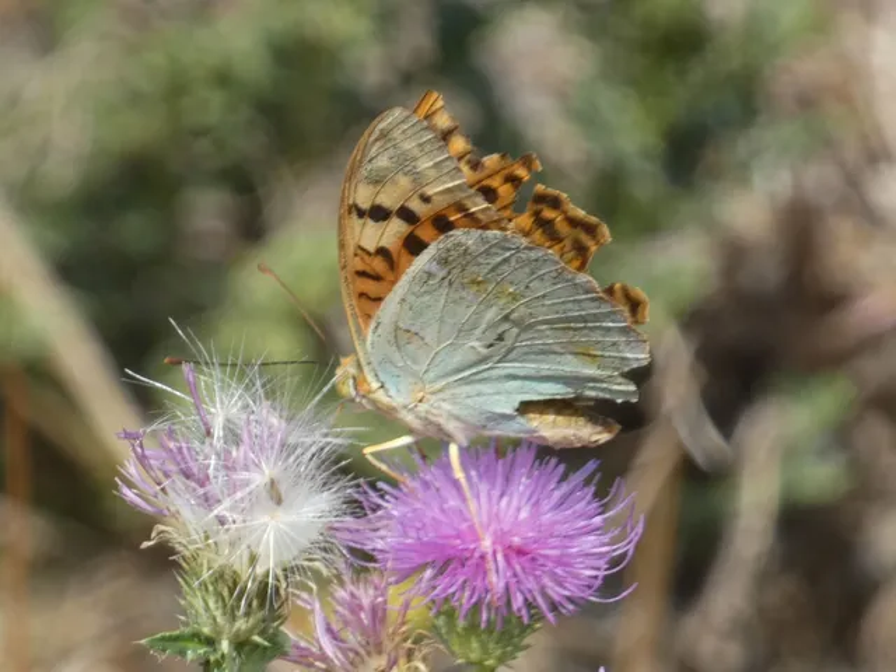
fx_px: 15116
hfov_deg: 3.4
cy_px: 336
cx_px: 448
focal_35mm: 584
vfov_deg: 2.5
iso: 80
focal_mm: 104.7
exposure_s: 1/125
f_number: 5.6
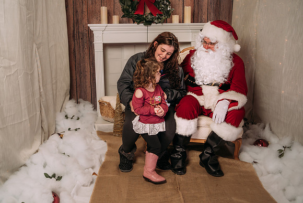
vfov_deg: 35.0
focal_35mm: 38
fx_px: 321
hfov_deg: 50.5
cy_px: 103
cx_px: 142
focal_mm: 35
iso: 100
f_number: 5.6
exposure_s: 1/100
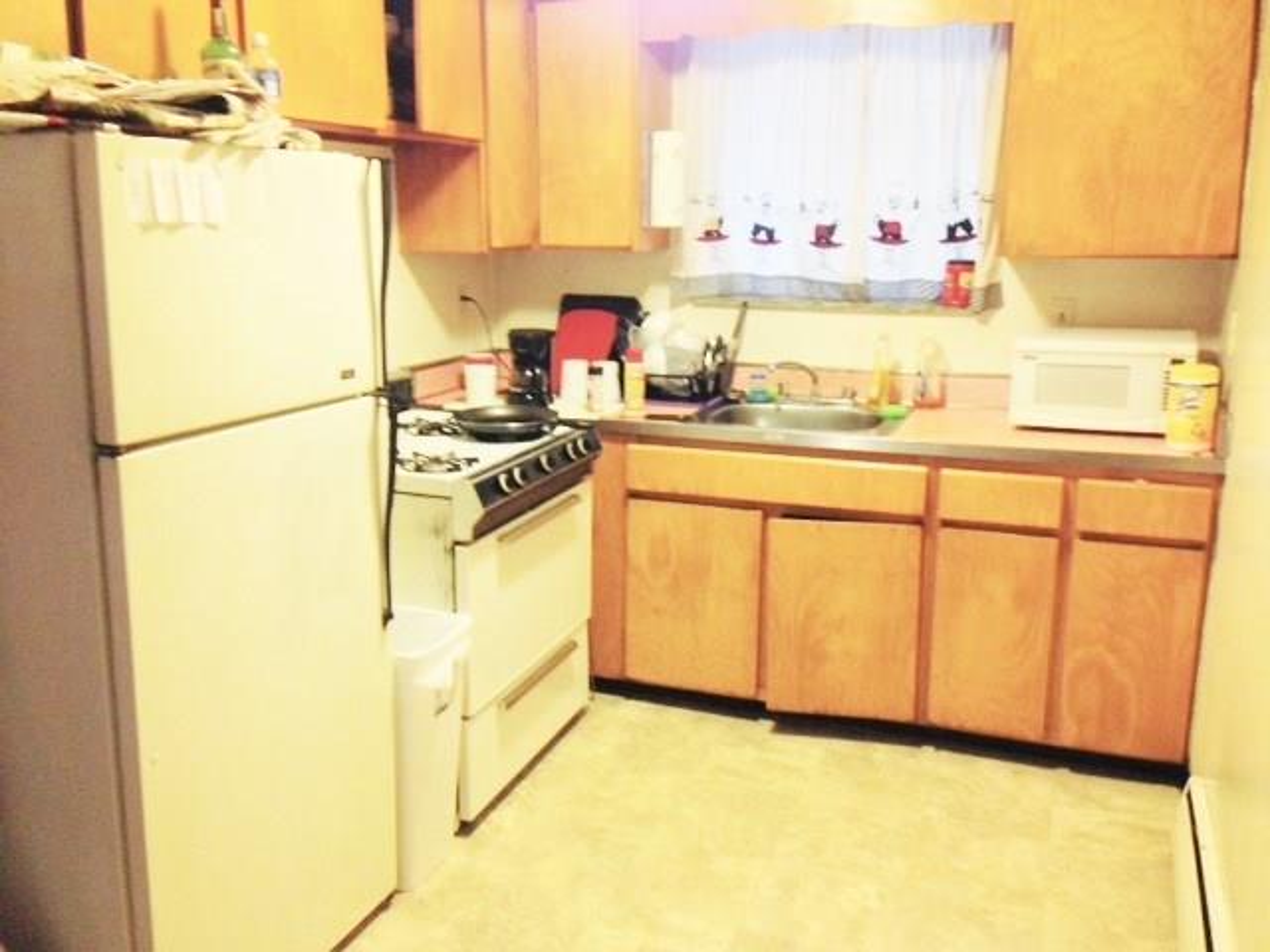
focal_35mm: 33
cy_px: 476
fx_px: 1211
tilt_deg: -11.3
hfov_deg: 55.4
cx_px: 635
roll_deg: +2.2
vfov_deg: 42.9
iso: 320
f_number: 2.4
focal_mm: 4.12
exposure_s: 1/20
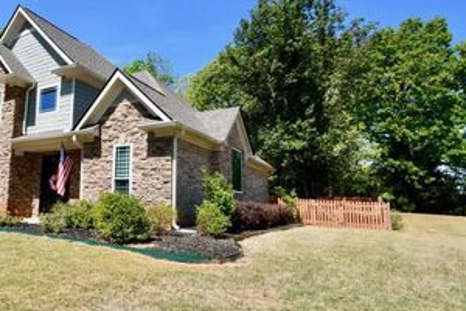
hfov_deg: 66.2
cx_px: 106
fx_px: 324
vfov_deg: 51.3
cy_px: 145
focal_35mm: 25
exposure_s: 1/200
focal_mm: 10
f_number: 8
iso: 100
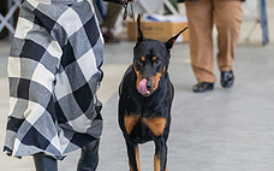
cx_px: 135
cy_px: -7
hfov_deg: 6.4
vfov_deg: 4.0
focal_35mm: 326
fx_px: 2432
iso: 6400
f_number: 4
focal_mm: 162
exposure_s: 1/320
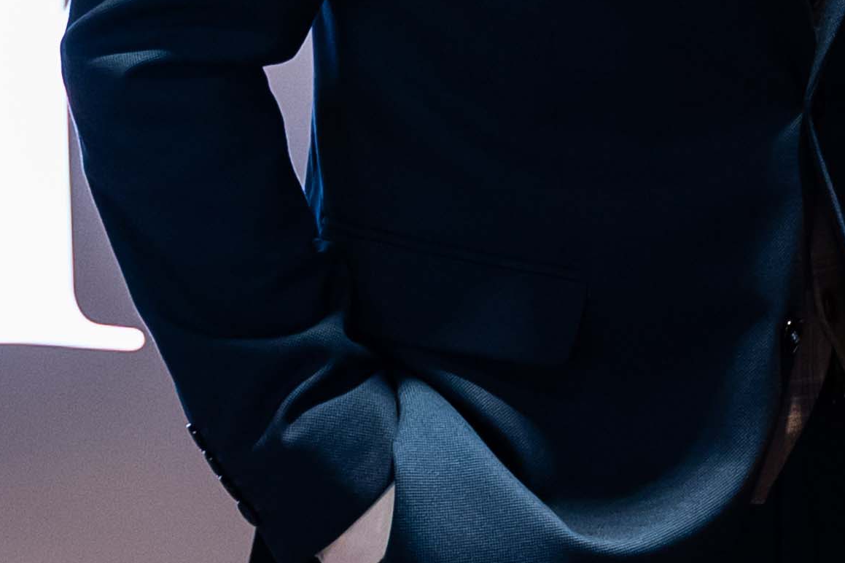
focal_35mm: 145
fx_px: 3402
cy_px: -109
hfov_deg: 14.1
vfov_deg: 9.3
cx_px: 714
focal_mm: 28
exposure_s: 1/160
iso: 2500
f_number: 2.8
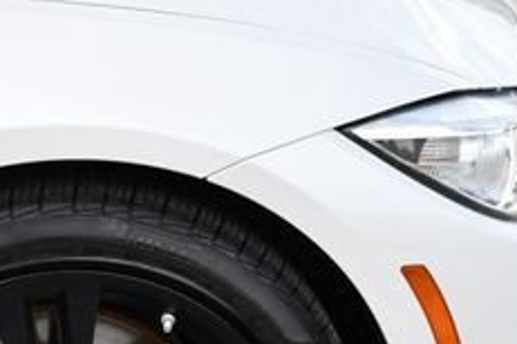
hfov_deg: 16.4
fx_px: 1752
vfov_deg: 11.1
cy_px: 378
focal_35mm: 122
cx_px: -25
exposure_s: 1/250
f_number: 7.1
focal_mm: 22
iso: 200
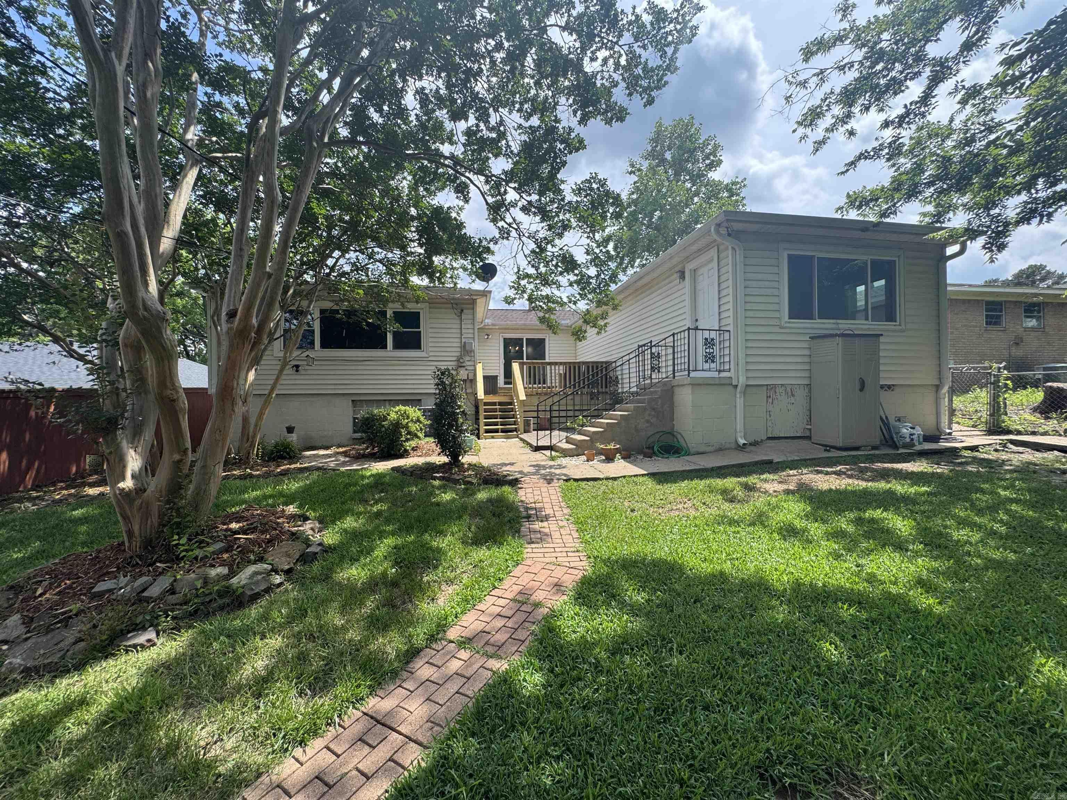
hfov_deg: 102.1
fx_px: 432
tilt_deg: +0.9
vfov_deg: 85.7
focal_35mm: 14
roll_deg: +1.4
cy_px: 400
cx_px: 534
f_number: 2.2
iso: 40
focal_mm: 2.22
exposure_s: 1/763
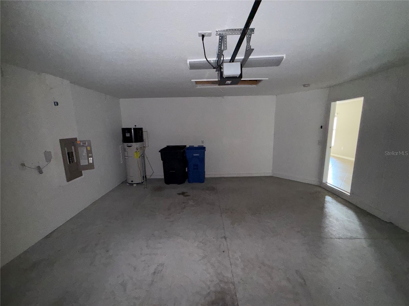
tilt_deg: -9.7
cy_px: 153
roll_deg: +1.4
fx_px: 165
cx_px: 204
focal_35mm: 14
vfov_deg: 85.7
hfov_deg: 102.1
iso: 500
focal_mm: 2.22
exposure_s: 1/30
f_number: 2.2
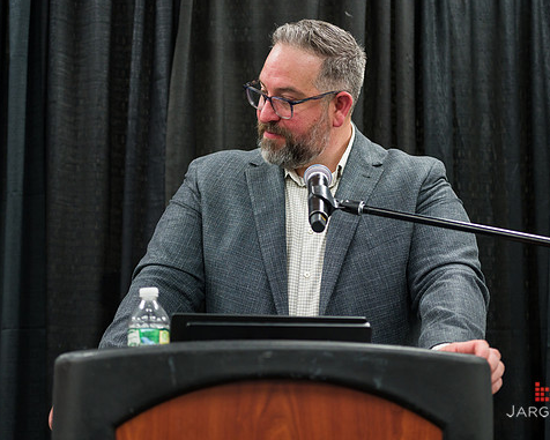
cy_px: 219
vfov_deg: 19.2
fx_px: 1302
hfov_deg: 23.8
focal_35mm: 80
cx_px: 282
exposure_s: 1/250
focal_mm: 70
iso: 1600
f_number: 3.2
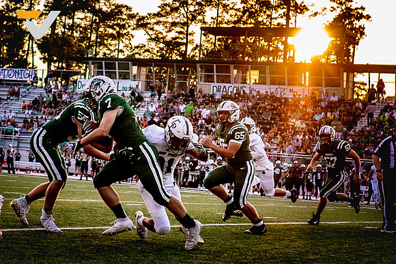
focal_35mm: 100
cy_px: 120
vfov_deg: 13.6
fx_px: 1104
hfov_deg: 20.1
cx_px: 74
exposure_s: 1/1500
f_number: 3.5
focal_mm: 35
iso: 400
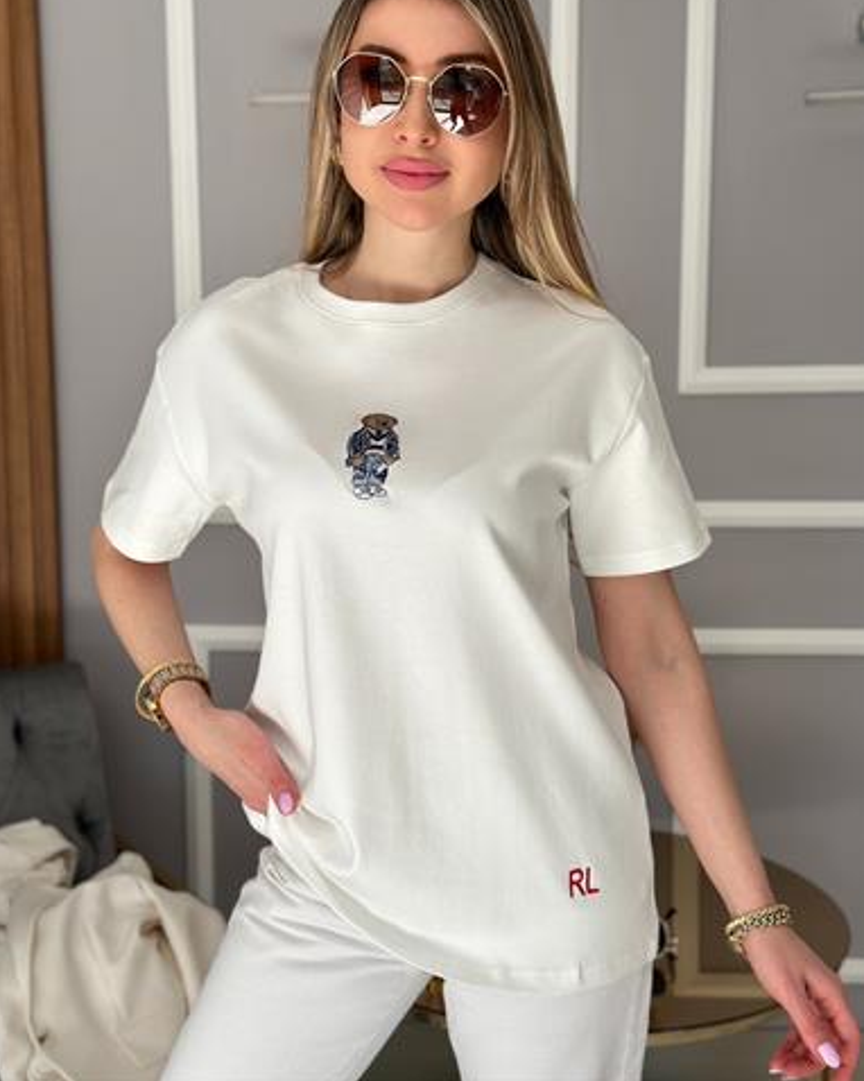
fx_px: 1631
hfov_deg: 29.7
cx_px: 432
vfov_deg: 36.7
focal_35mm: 51
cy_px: 500
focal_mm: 6.86
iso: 80
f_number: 1.78
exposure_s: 1/458
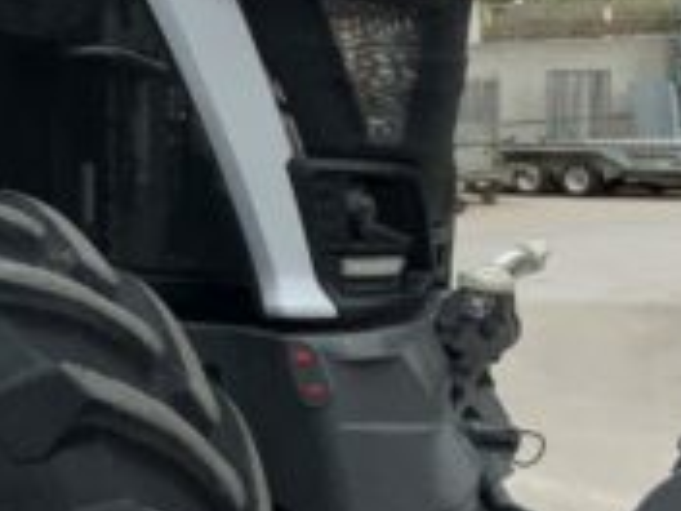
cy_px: 35
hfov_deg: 11.1
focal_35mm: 169
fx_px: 3325
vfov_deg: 8.7
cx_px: -445
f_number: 1.8
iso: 16
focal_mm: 3
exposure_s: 1/439
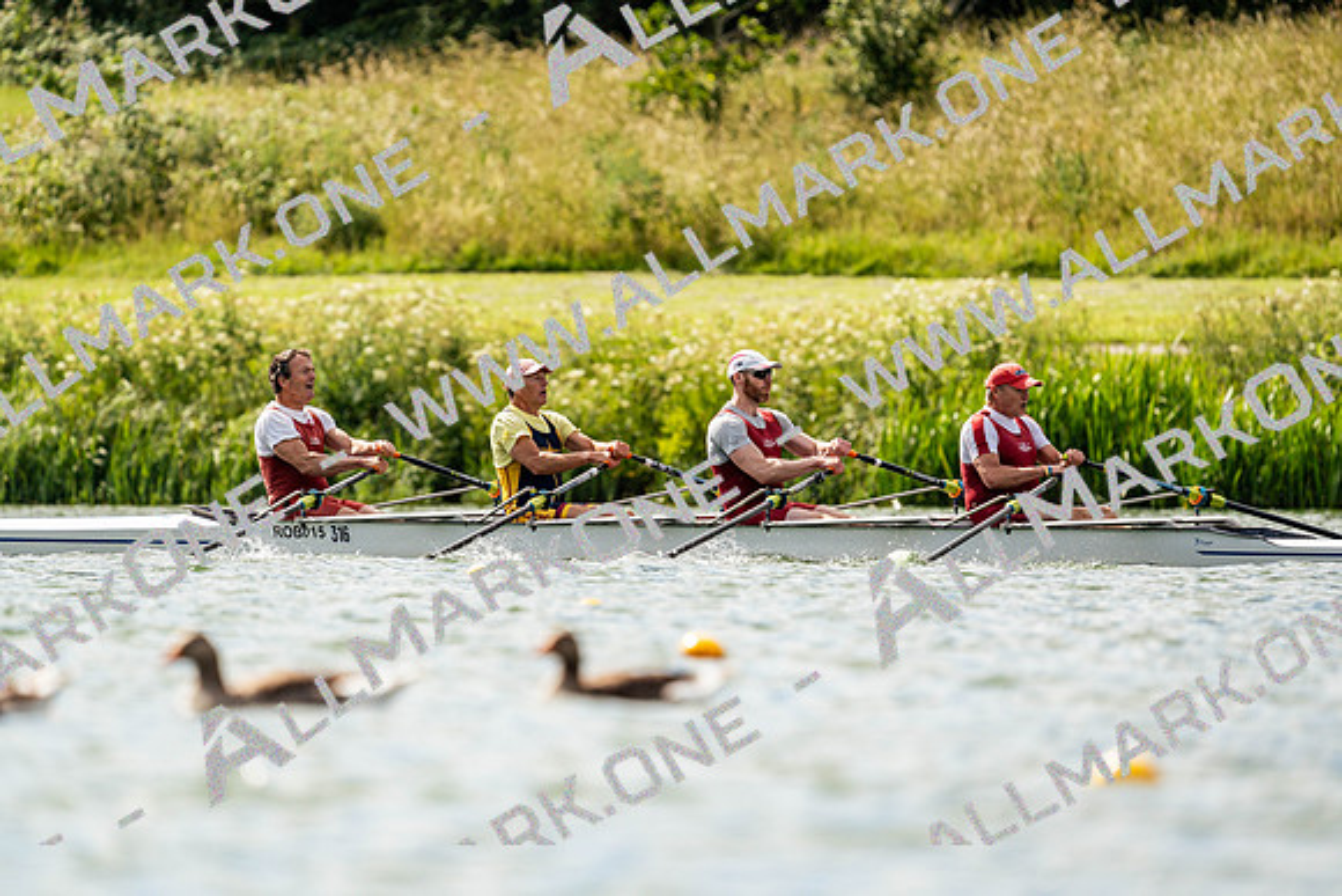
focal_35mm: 500
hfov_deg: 4.1
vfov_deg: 2.8
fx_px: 18642
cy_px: 448
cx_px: 671
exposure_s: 1/2000
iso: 320
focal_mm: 500
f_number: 6.3
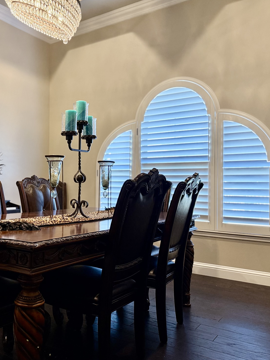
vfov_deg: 55.4
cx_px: 46
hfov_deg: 40.8
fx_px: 343
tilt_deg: +1.1
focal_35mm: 33
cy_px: 179
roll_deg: -0.7
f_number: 1.78
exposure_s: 1/60
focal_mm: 6.76
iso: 320
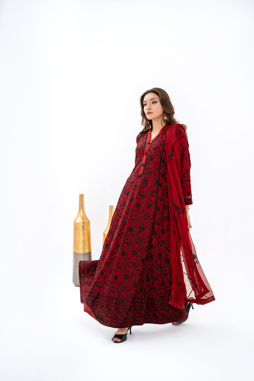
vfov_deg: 39.6
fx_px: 529
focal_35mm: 50
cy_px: 190
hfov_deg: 27.0
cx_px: 127
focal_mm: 50
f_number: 3.5
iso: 100
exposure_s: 1/250
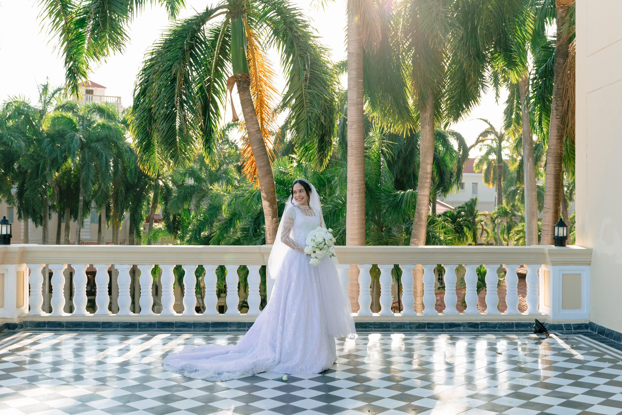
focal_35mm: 42
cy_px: 208
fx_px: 723
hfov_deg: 46.5
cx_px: 322
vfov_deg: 32.0
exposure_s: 1/640
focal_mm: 40
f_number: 3.5
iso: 160
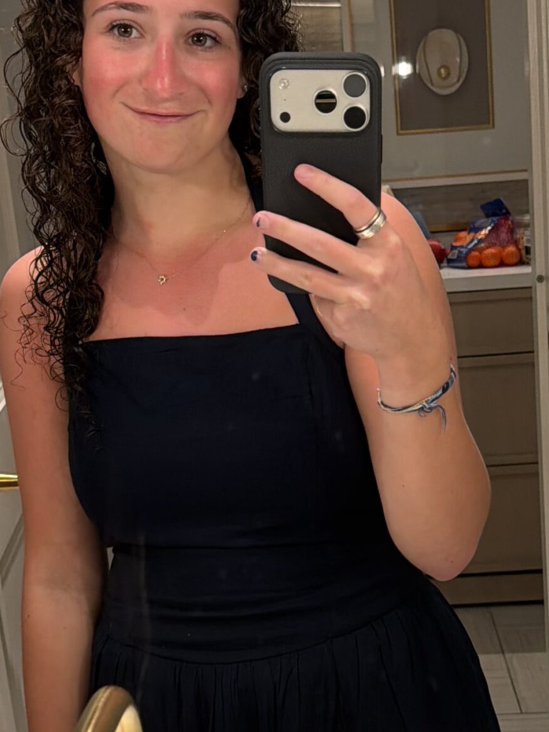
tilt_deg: -17.2
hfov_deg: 34.3
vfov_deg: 44.5
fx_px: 888
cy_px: 292
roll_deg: +5.2
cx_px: 236
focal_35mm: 42
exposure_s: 1/120
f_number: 1.78
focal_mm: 6.76
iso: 200
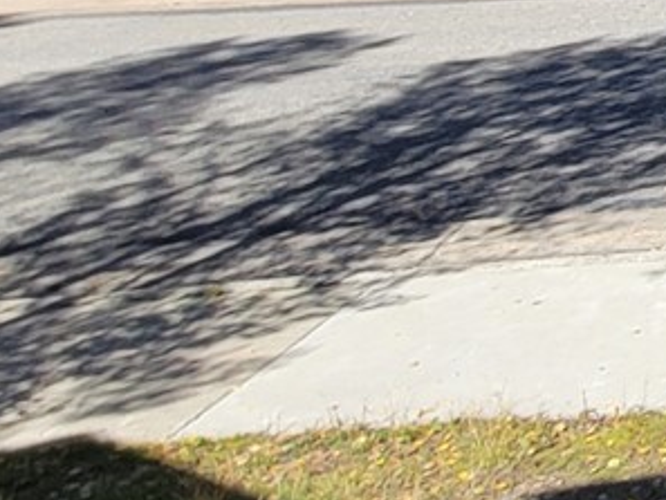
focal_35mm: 70
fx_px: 1347
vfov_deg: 18.7
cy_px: -233
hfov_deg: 15.6
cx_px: 1561
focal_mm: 2.2
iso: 50
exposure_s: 1/1019
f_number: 2.2
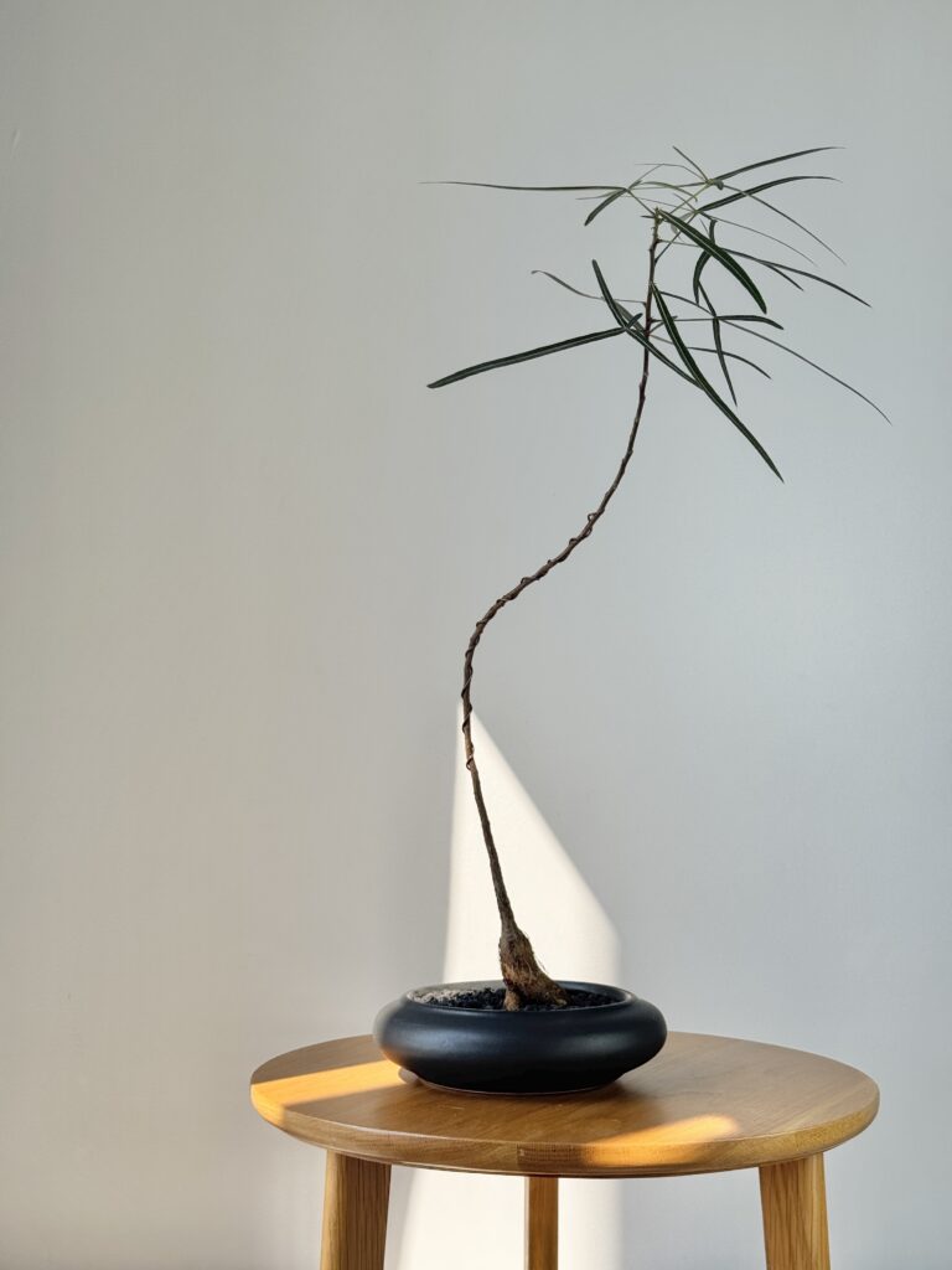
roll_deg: -0.3
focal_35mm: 48
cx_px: 476
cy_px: 635
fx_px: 1760
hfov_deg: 30.3
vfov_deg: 39.7
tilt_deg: -1.0
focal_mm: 6.76
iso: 64
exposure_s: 1/544
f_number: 1.78
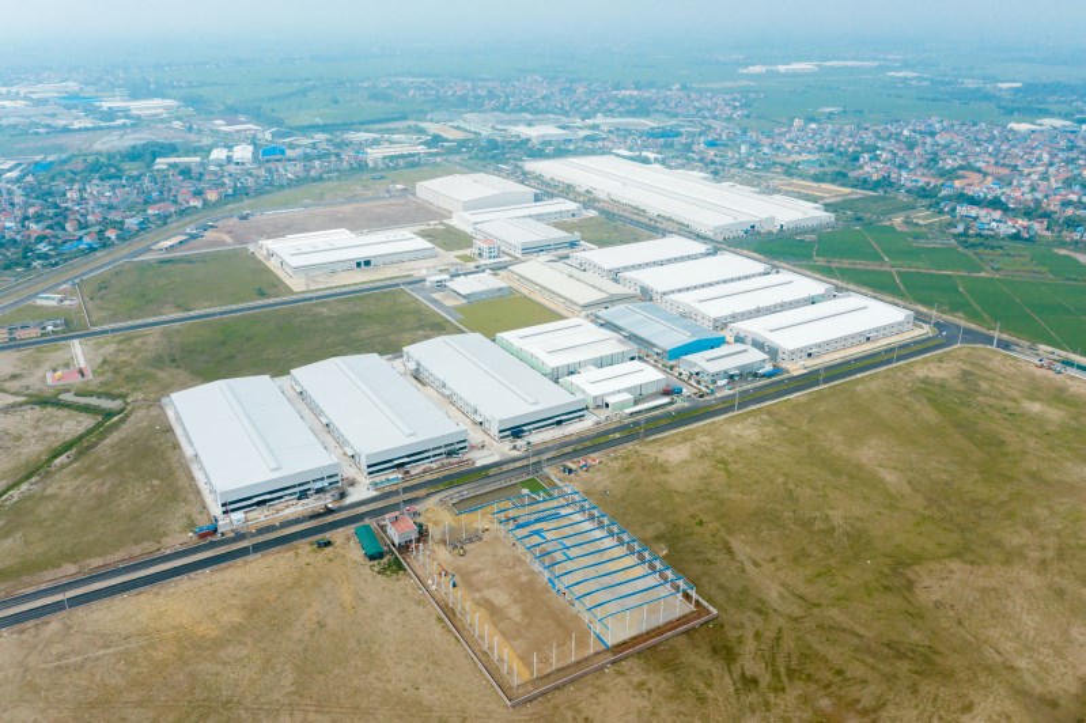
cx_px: 543
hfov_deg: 65.5
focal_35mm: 28
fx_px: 844
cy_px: 362
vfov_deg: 46.4
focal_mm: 10.26
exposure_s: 1/800
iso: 200
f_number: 6.3
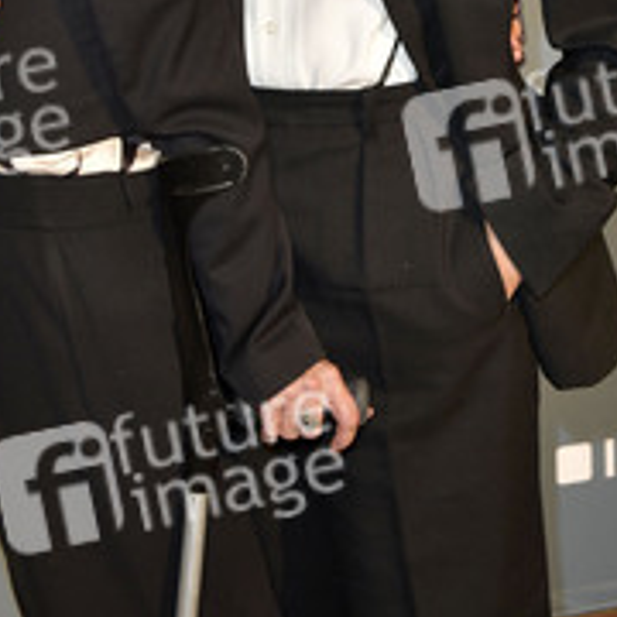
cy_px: -41
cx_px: 267
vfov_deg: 20.1
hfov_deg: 20.9
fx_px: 1674
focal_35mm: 83
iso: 1250
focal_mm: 44
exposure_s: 1/200
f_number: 5.6
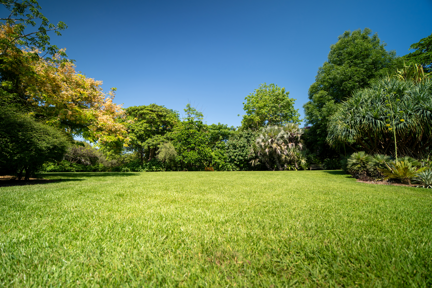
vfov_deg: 73.7
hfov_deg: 96.7
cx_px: 216
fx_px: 192
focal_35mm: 16
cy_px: 144
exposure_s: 1/200
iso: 200
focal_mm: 16
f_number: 2.8
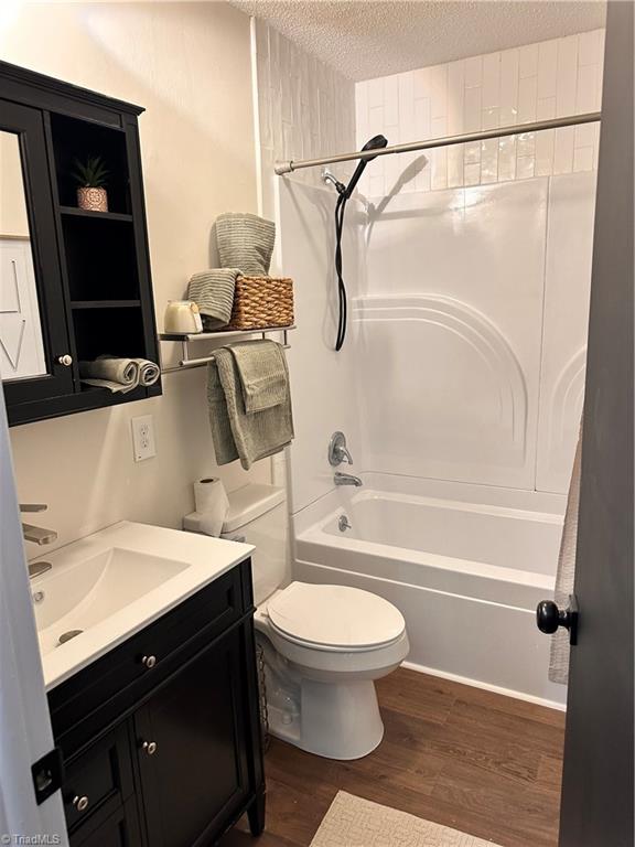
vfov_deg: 71.6
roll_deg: +3.0
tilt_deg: -11.9
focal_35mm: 24
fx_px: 587
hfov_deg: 56.8
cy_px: 424
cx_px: 318
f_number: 1.78
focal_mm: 6.86
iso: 250
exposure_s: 1/60
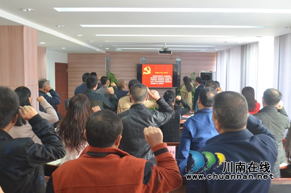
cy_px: 96
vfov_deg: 34.1
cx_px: 146
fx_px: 315
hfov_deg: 49.6
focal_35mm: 39
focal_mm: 26
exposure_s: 1/30
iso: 1600
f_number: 4.2
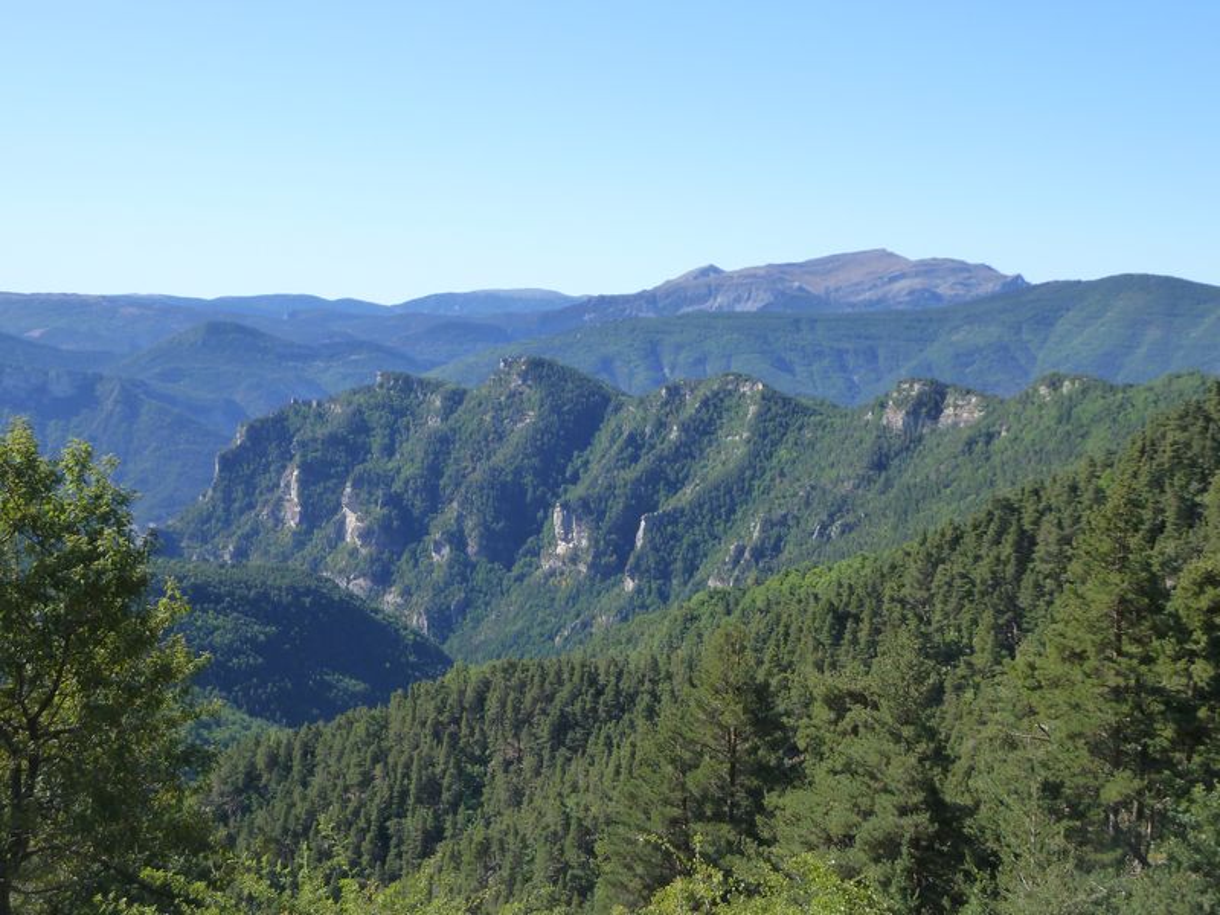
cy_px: 458
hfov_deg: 34.9
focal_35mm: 55
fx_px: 1938
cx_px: 610
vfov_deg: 26.6
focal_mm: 9.1
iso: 125
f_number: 3.9
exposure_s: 1/400
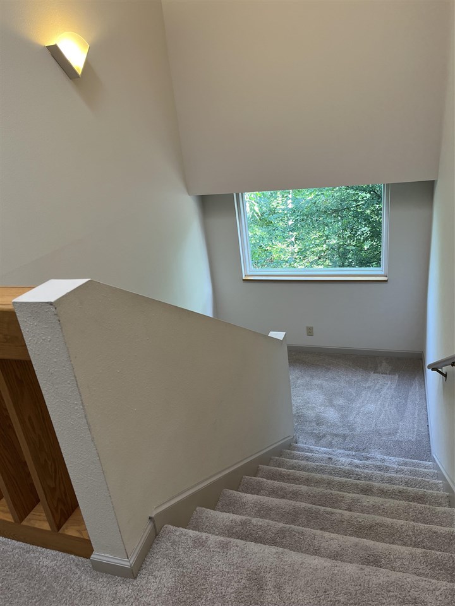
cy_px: 303
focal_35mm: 26
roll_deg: +7.3
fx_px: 456
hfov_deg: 53.1
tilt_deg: -24.5
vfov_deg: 67.3
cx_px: 228
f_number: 1.6
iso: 125
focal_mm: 5.1
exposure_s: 1/120
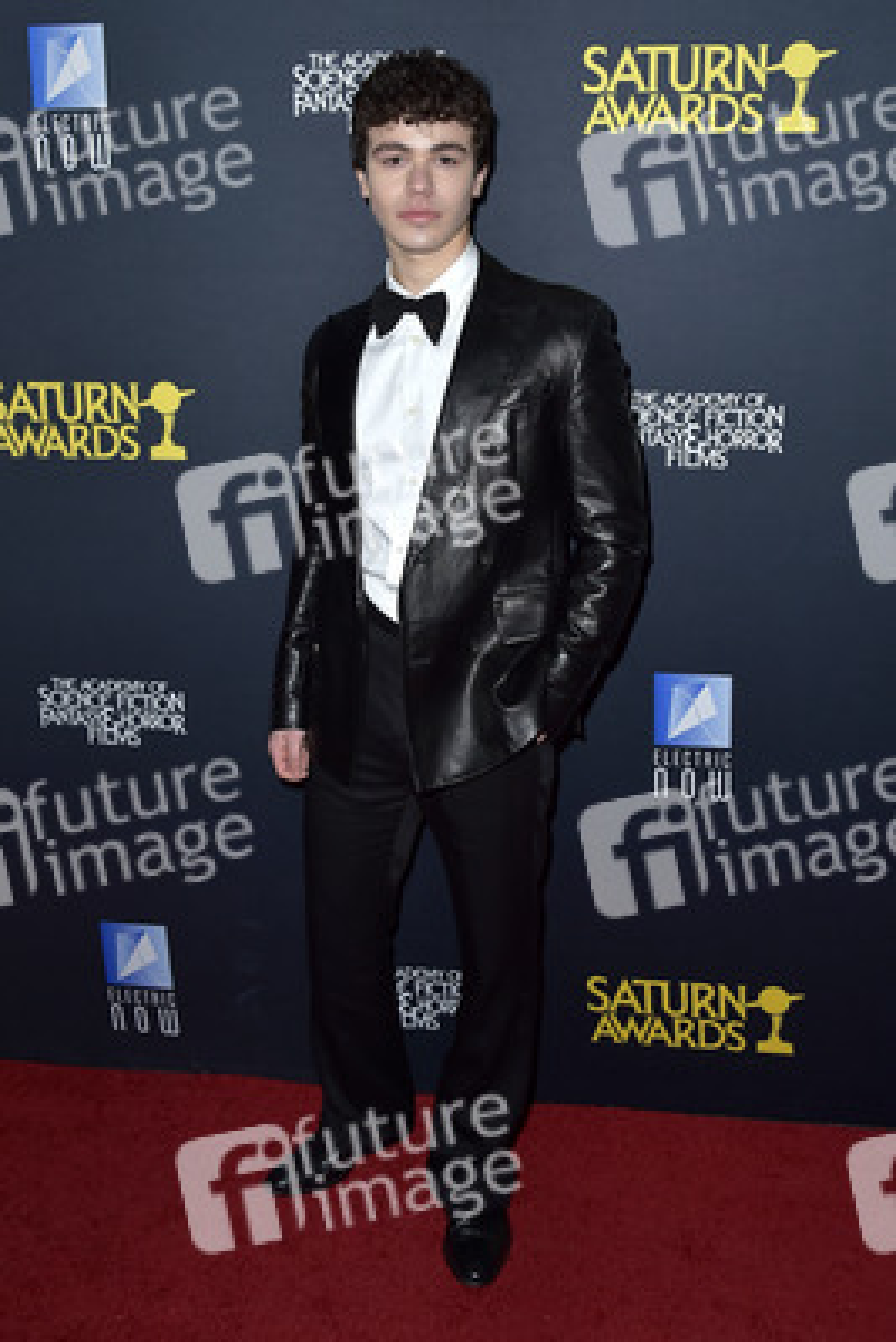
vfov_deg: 54.4
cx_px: 448
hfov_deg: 37.9
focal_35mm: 35
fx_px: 1305
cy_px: 671
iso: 250
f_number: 6.3
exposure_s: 1/250
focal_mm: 35
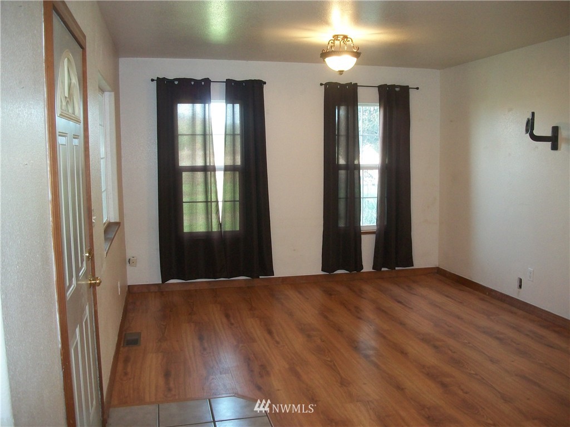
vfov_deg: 44.2
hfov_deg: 56.8
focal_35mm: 32
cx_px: 285
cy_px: 214
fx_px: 527
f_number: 2.9
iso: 160
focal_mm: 5.7
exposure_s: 1/30
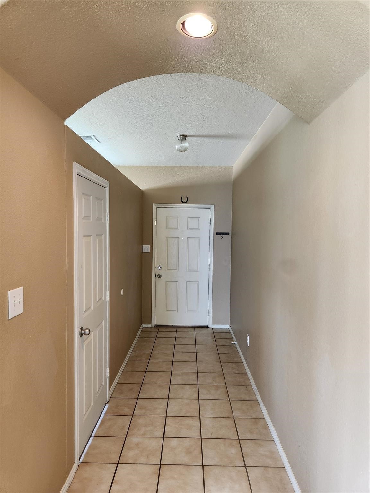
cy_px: 246
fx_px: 328
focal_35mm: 23
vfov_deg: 73.9
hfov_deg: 58.9
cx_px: 185
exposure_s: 1/120
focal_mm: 5.4
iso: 400
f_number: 1.8
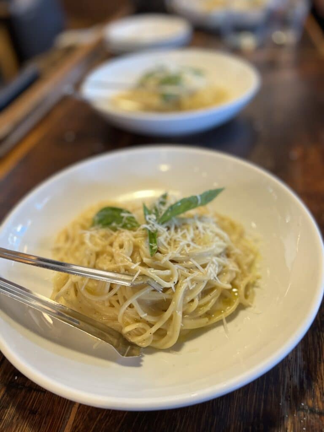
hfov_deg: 53.1
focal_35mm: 26
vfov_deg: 67.3
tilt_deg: -42.4
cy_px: 216
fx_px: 324
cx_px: 162
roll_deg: +4.0
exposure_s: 1/60
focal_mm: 5.7
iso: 125
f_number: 1.5
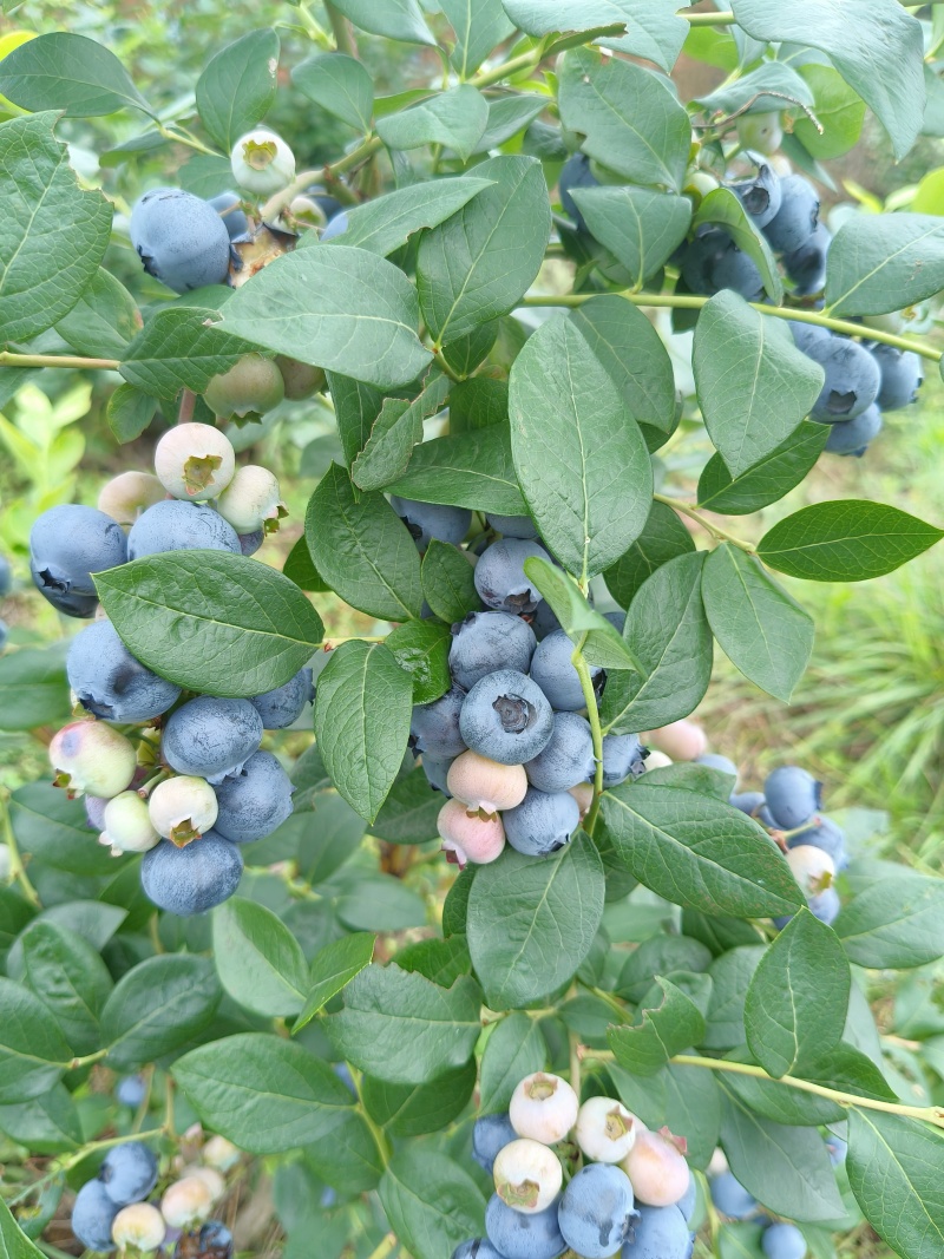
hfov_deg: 53.1
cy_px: 630
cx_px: 472
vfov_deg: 67.3
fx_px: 946
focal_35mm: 26
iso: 125
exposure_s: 1/120
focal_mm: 4.84
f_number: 1.8
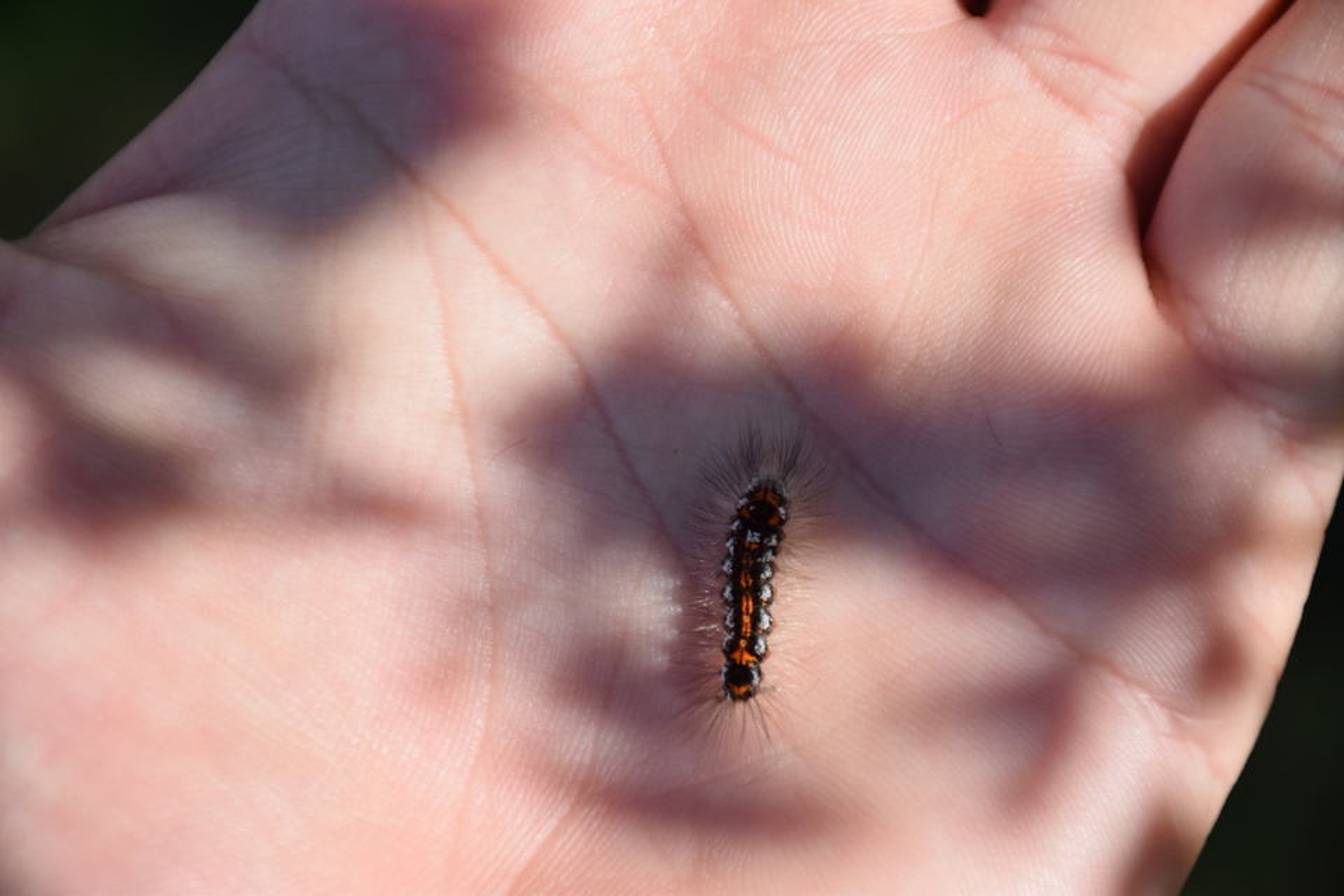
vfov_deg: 6.5
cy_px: 448
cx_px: 672
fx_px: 7839
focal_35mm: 210
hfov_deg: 9.8
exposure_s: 1/1600
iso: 400
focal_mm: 140
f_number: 5.6
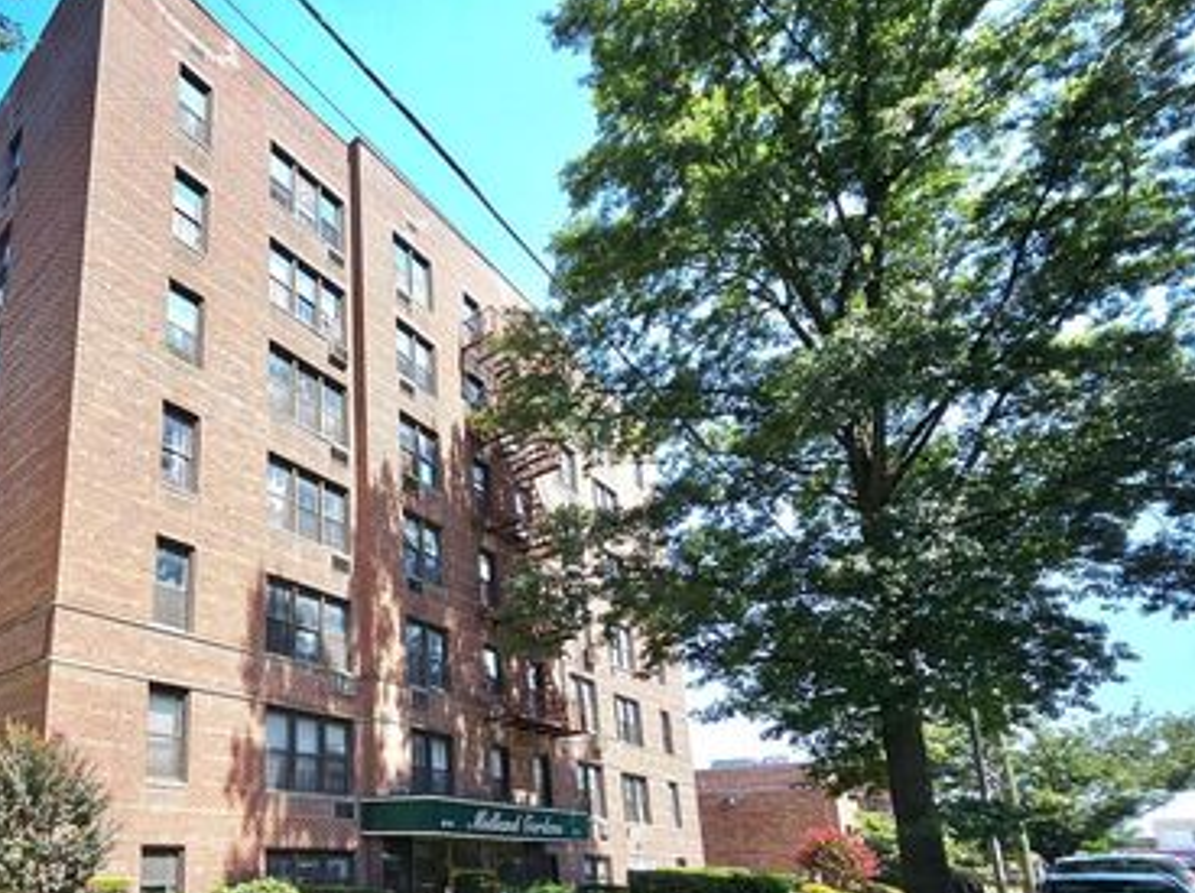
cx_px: 270
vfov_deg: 59.6
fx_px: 724
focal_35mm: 21
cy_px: 680
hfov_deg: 72.4
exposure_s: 1/769
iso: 32
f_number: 2.2
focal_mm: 1.7
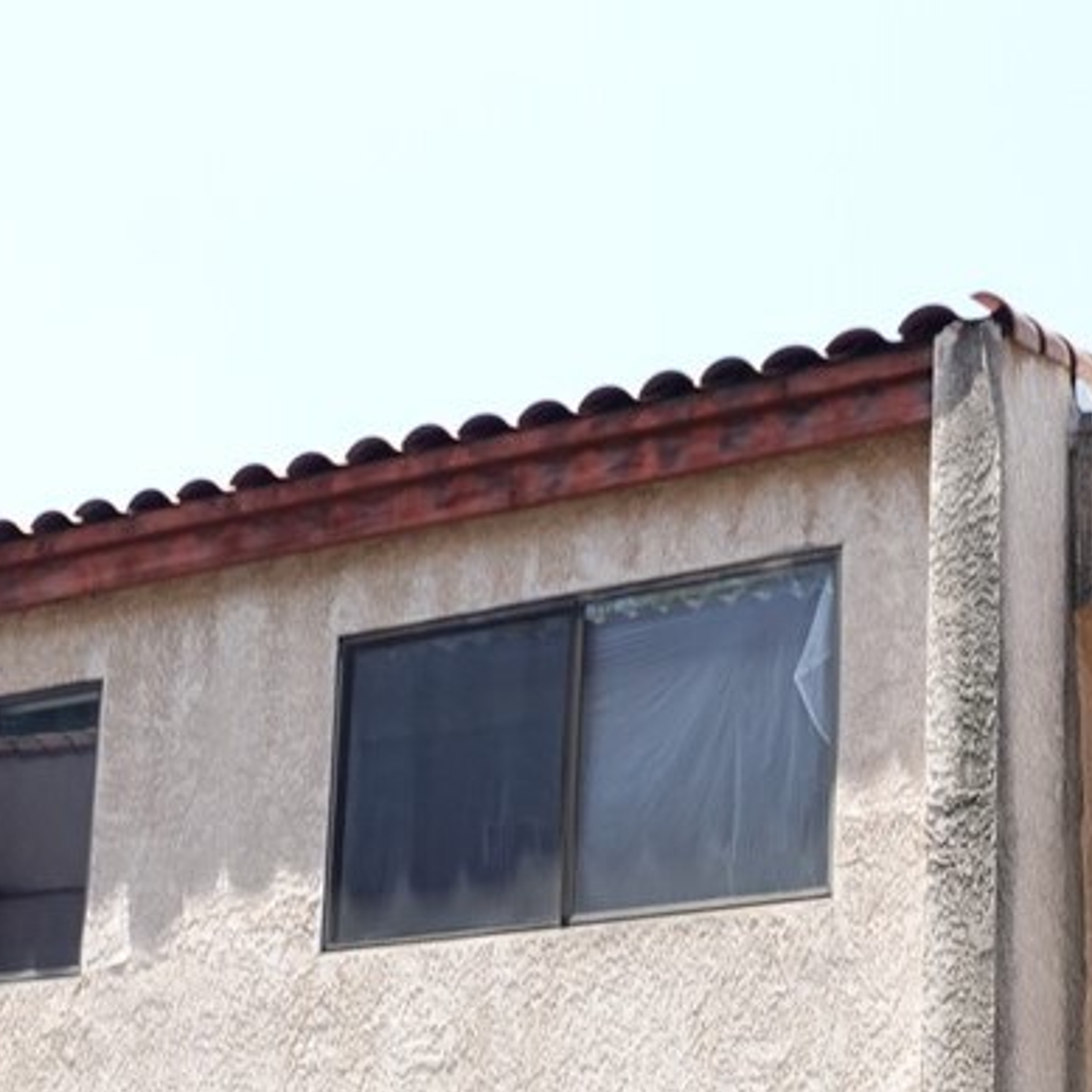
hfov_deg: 29.8
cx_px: 747
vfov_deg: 27.8
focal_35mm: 57
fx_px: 2034
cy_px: 1159
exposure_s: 1/80
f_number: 7.1
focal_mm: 8.8
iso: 125
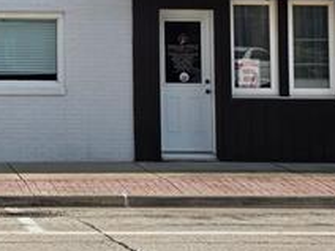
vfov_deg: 13.0
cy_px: -44
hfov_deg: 17.1
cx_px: -46
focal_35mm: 111
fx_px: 1074
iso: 40
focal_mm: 6.5
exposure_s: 1/7939
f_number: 1.4
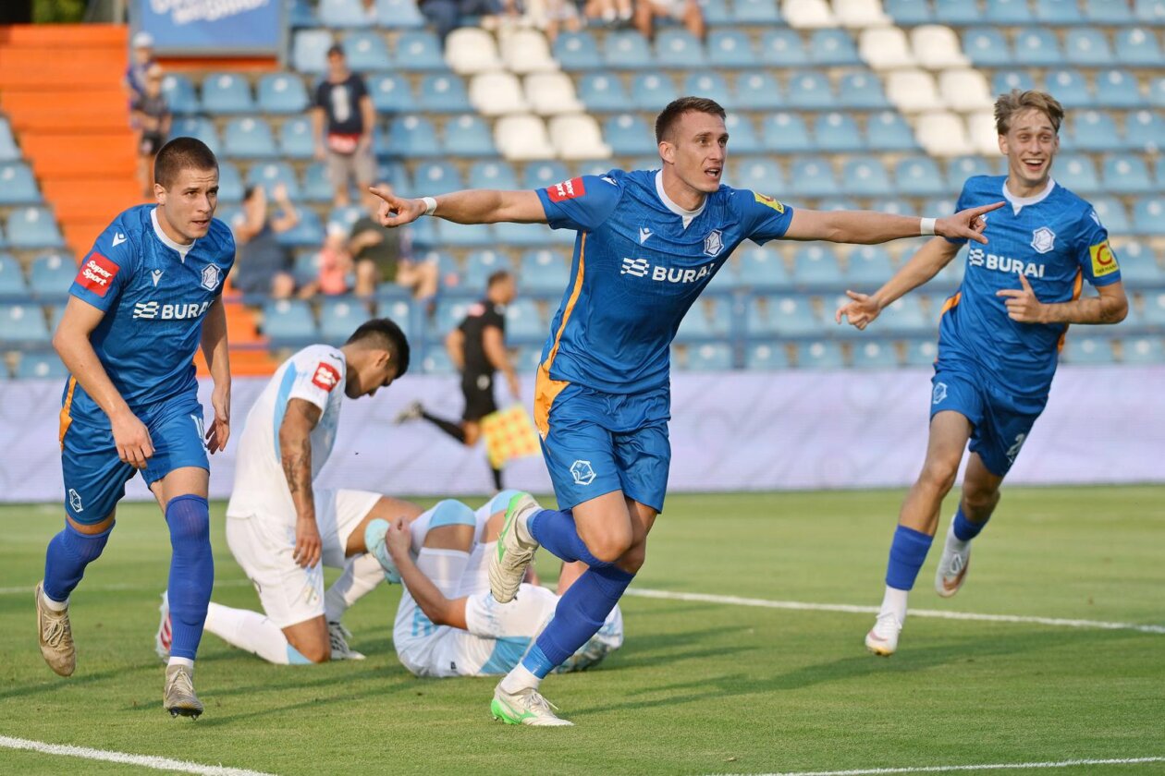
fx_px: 6472
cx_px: 582
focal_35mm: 200
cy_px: 388
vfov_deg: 6.9
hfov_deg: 10.3
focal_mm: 200
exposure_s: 1/1250
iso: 320
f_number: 4.5
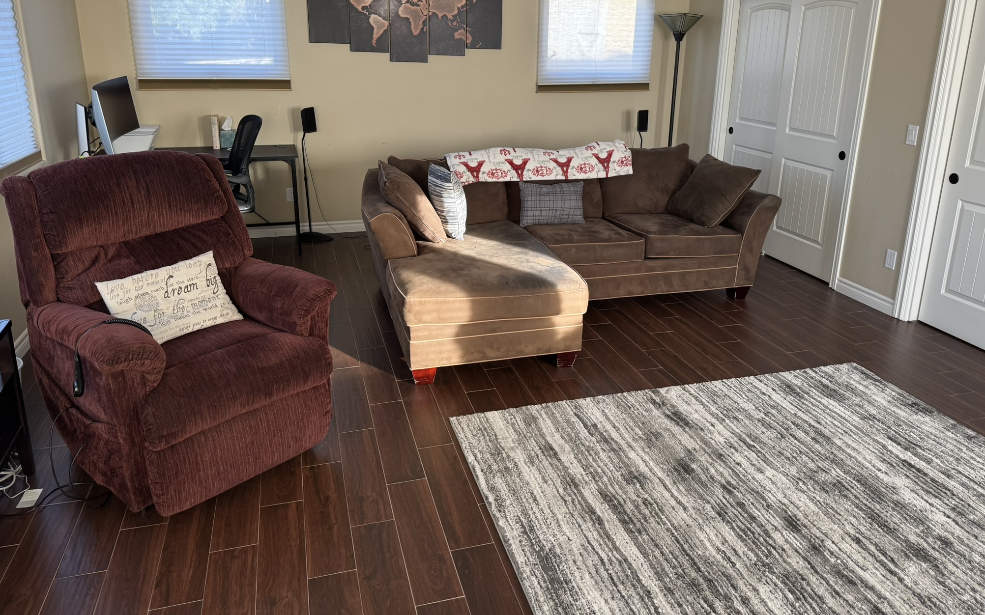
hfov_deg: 70.4
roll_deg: -1.6
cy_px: 240
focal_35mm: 26
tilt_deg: -16.6
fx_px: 698
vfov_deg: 47.3
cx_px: 502
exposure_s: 1/60
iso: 100
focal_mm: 6.76
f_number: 1.78
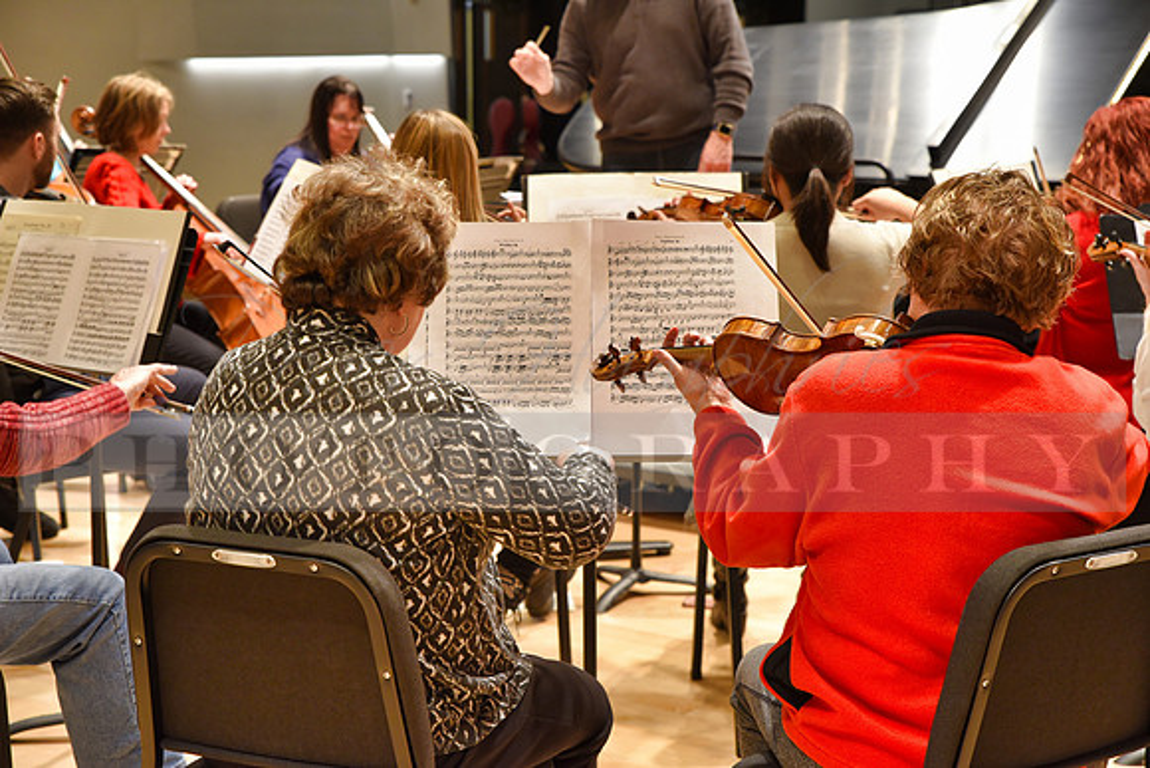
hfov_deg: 28.8
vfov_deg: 19.5
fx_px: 2237
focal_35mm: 70
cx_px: 575
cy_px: 384
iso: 1600
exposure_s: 1/100
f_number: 5
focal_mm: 70
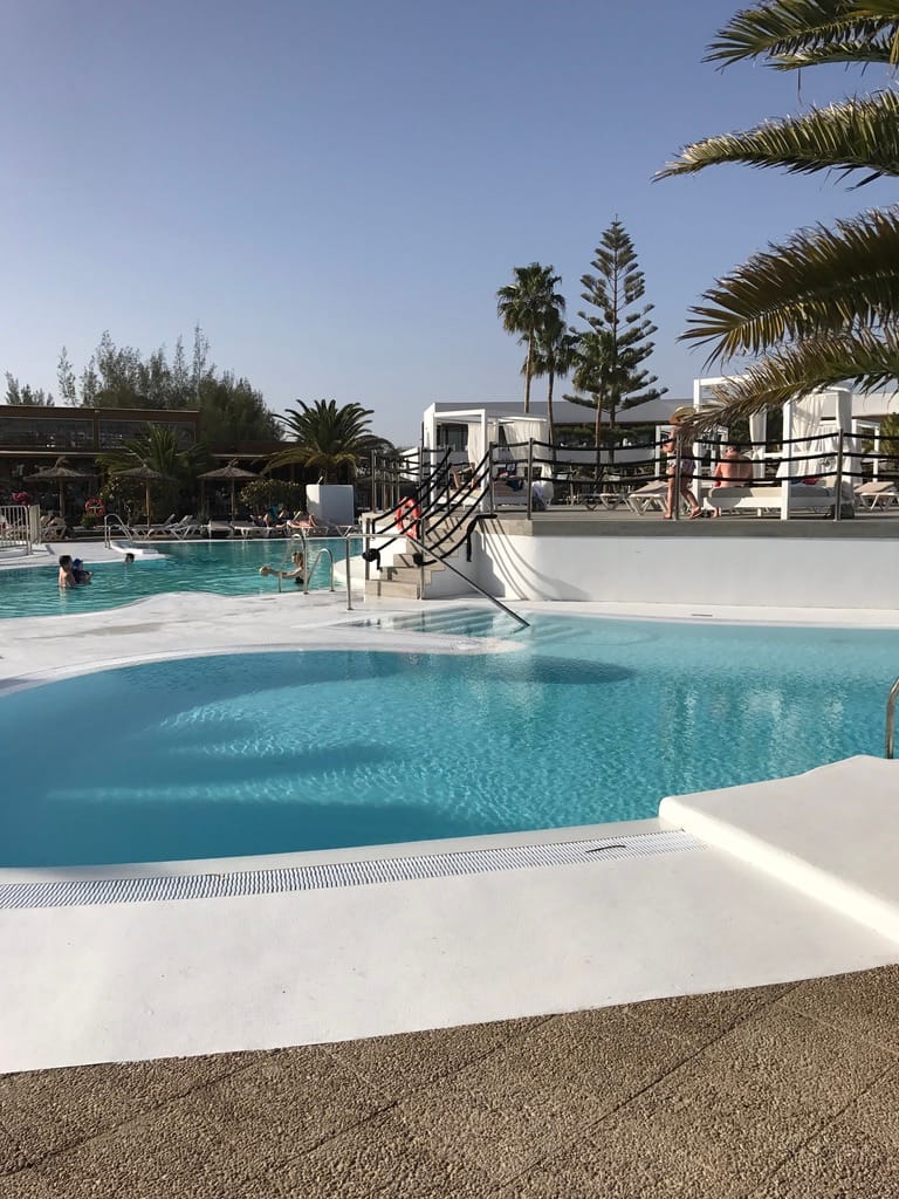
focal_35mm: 28
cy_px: 600
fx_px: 970
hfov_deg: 49.7
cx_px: 450
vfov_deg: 63.4
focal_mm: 3.99
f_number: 1.8
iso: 20
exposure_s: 1/4167
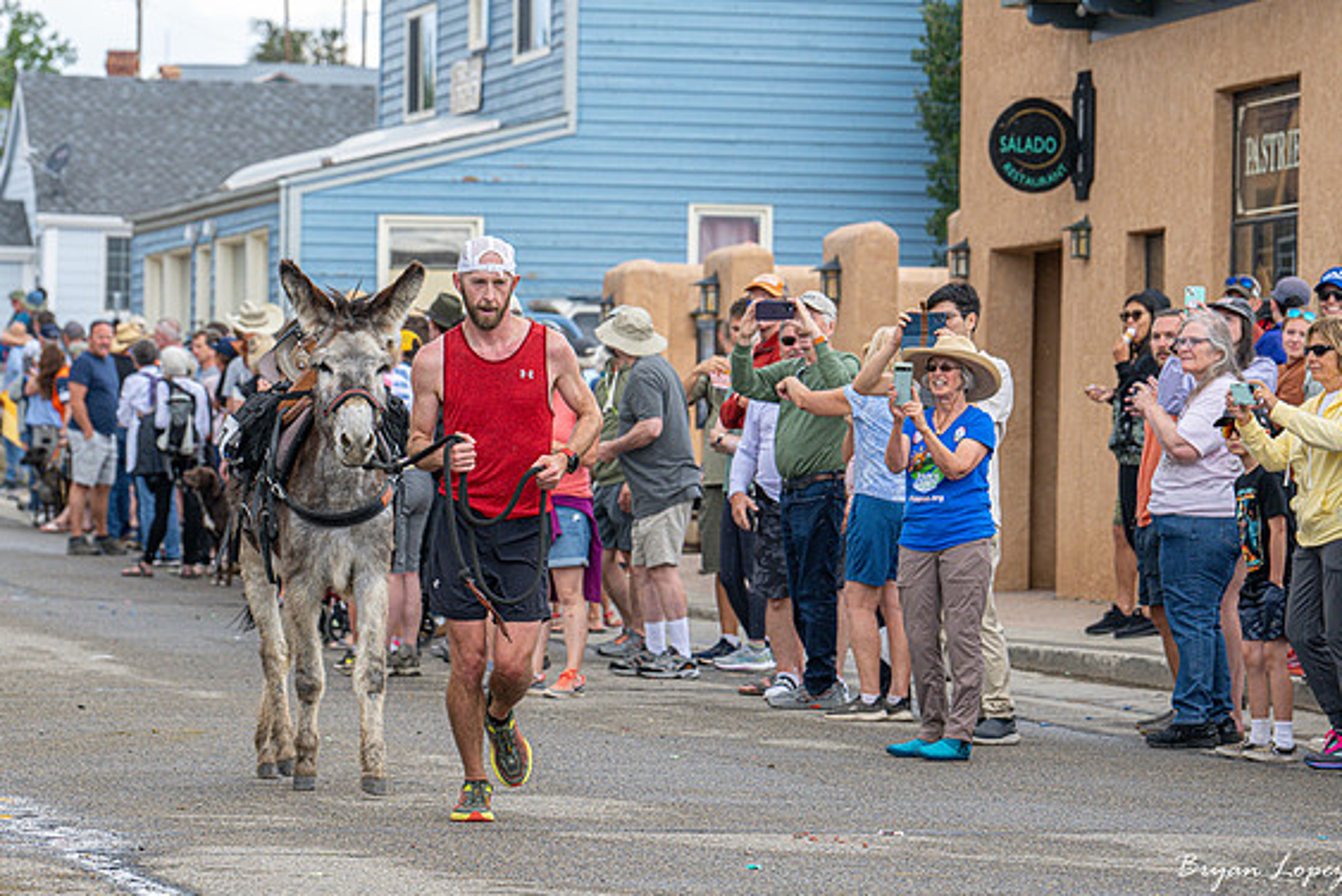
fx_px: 7198
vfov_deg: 7.1
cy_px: 466
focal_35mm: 193
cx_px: 635
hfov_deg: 10.7
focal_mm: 175
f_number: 8
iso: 500
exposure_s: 1/640
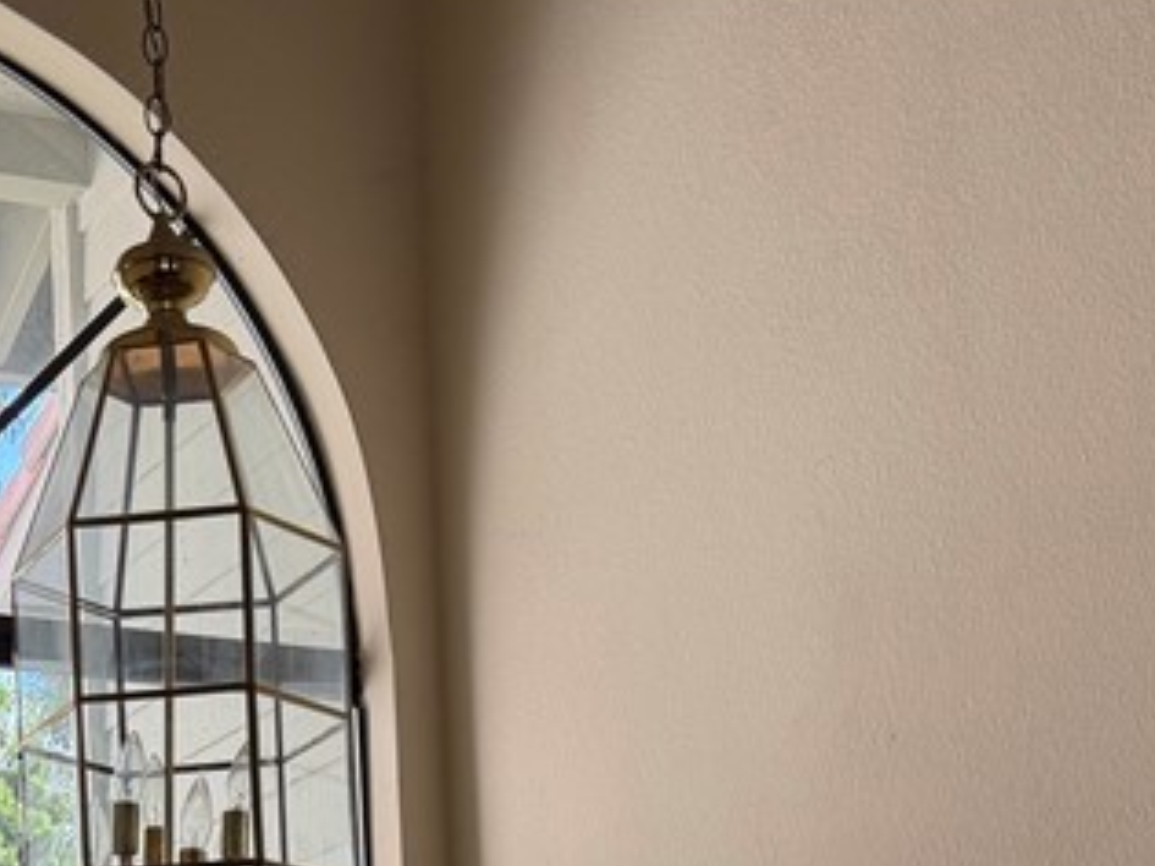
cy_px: 1365
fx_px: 2602
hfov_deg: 24.5
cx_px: 194
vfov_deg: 16.8
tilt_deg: +0.4
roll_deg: +2.1
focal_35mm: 78
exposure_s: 1/243
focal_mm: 6.76
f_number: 1.78
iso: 80
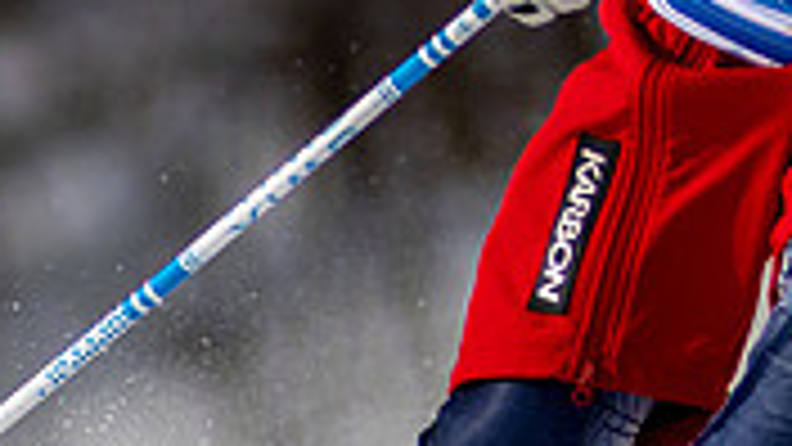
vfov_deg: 0.6
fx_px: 41770
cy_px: -363
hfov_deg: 1.1
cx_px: 1139
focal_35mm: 1989
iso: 100
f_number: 2.8
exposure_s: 1/8000
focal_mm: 300
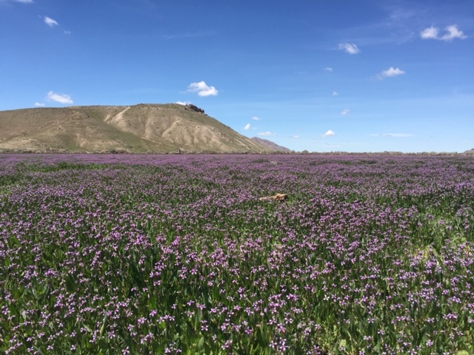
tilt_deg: -3.8
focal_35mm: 29
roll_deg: -0.1
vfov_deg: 48.2
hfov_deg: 61.7
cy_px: 178
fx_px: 397
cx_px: 237
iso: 32
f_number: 2.2
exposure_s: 1/1883
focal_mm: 4.15
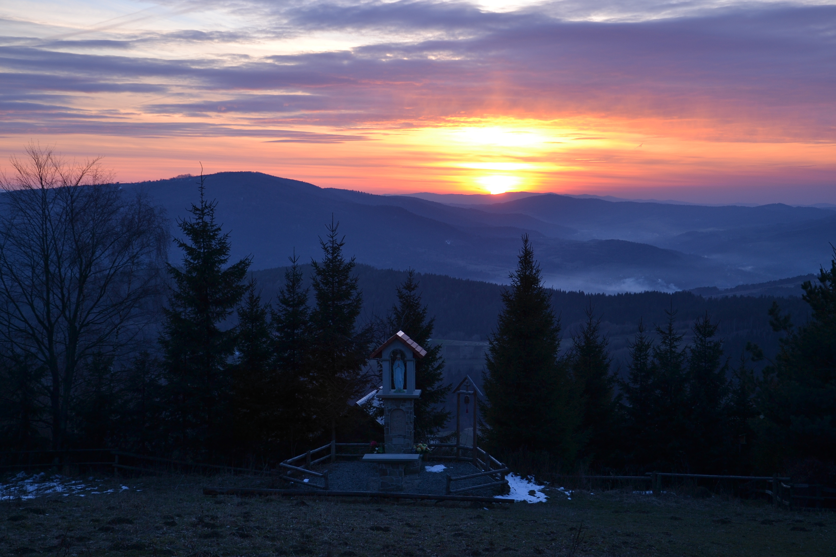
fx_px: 1463
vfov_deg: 21.6
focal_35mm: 63
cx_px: 418
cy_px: 278
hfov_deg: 31.9
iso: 100
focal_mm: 42
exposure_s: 1/40
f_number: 4.8
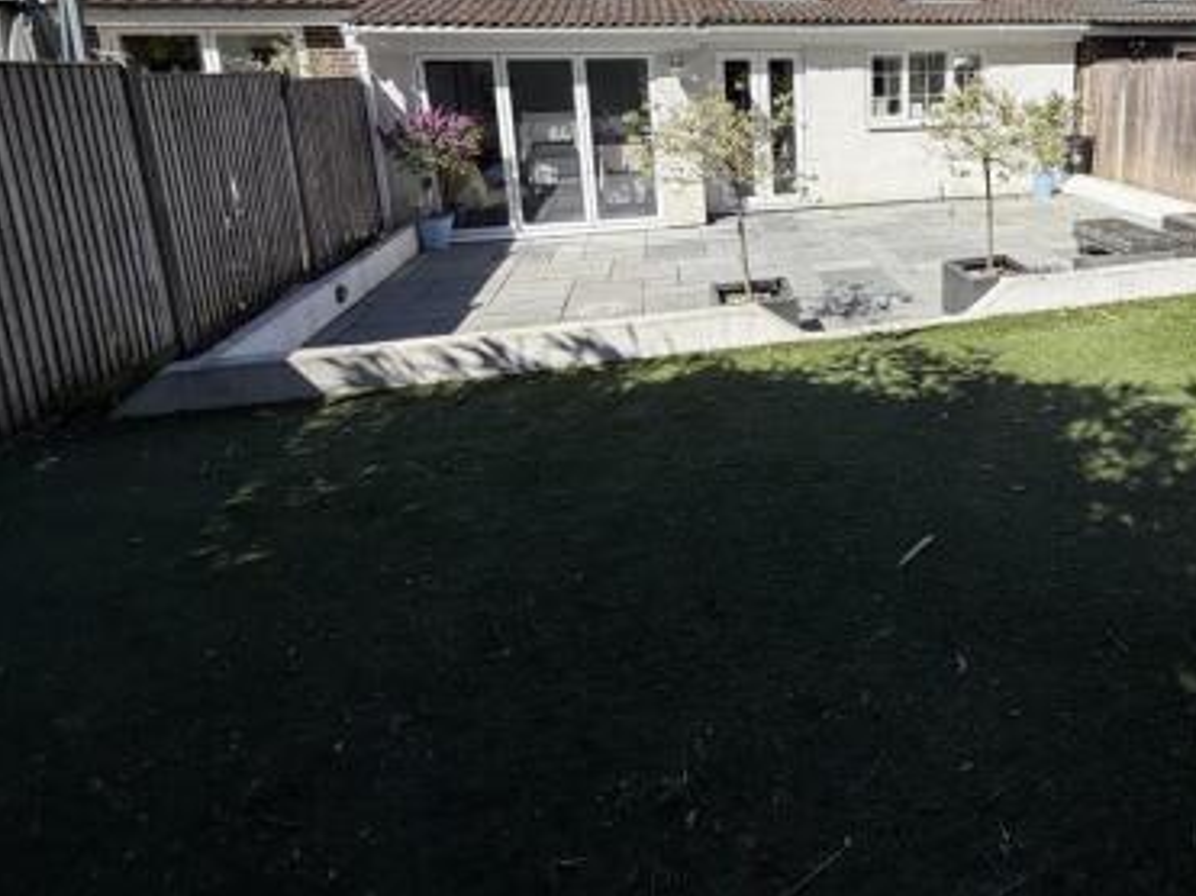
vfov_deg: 57.6
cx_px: 882
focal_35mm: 22
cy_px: 211
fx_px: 760
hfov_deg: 71.7
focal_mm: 2.22
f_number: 2.2
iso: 32
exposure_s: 1/770
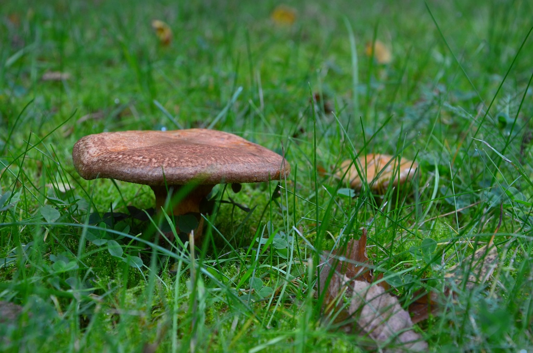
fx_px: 1285
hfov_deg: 23.4
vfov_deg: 15.6
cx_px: 266
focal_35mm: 87
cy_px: 176
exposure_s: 1/50
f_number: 10
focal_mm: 58
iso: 400
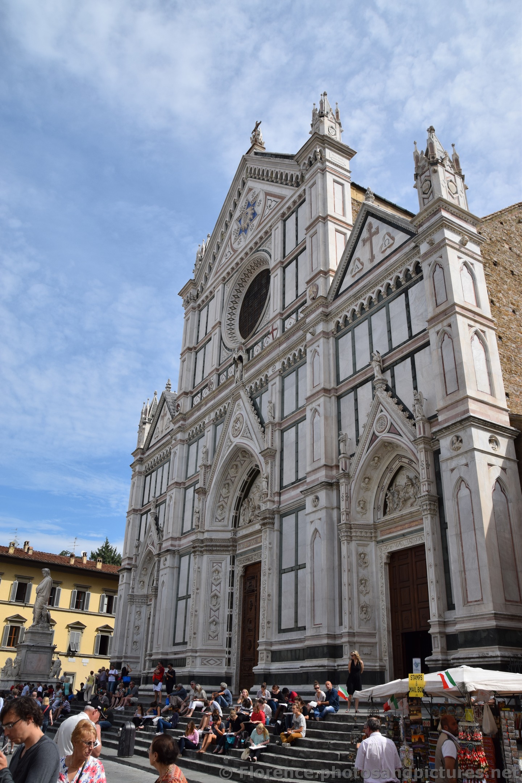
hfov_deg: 47.9
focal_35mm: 27
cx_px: 261
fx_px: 587
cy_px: 392
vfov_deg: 67.4
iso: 200
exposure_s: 1/400
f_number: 10
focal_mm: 18
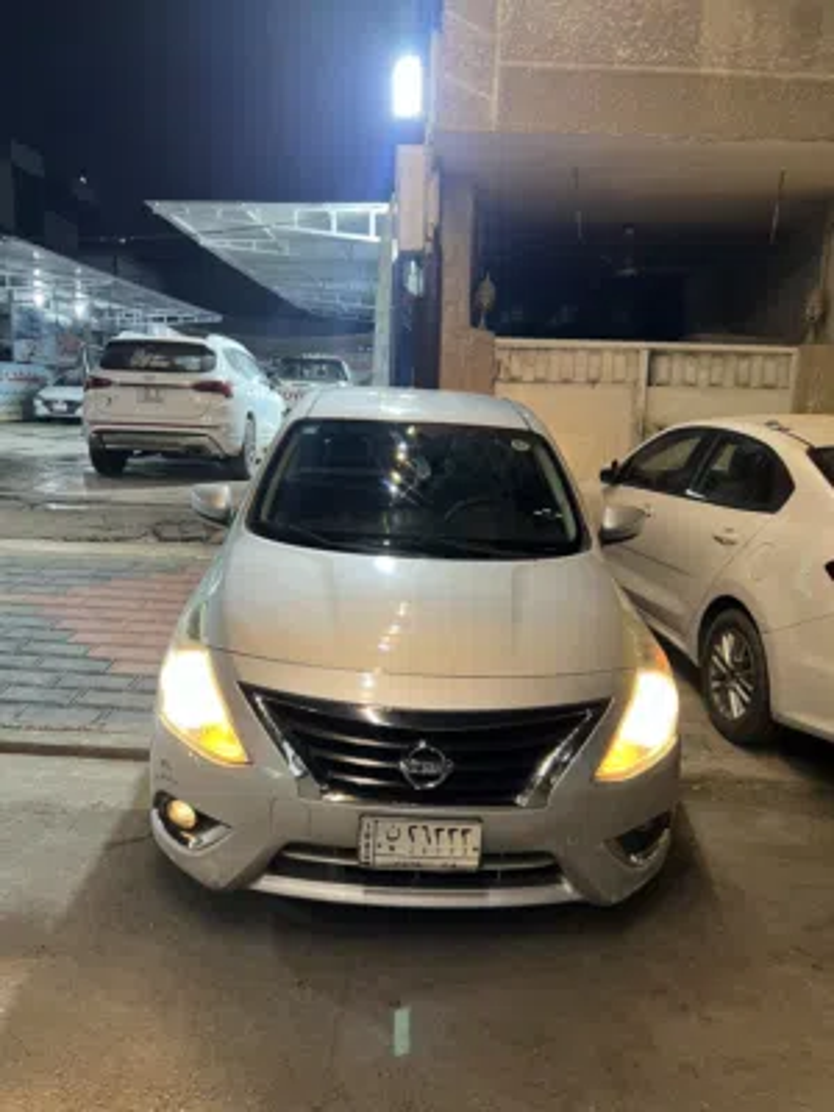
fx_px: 835
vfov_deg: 67.3
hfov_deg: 53.1
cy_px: 556
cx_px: 417
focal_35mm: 26
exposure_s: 1/50
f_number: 1.5
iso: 160
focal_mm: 5.7
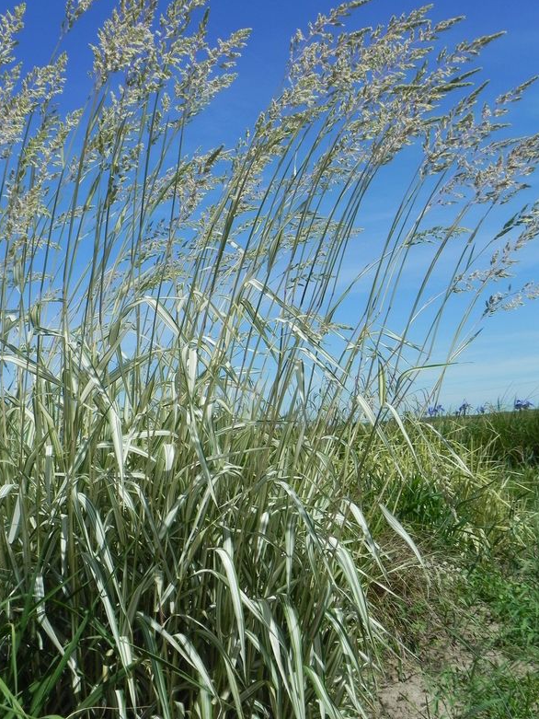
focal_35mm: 42
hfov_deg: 34.4
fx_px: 872
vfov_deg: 44.8
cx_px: 266
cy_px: 352
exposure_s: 1/526
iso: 160
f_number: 8
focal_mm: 7.3
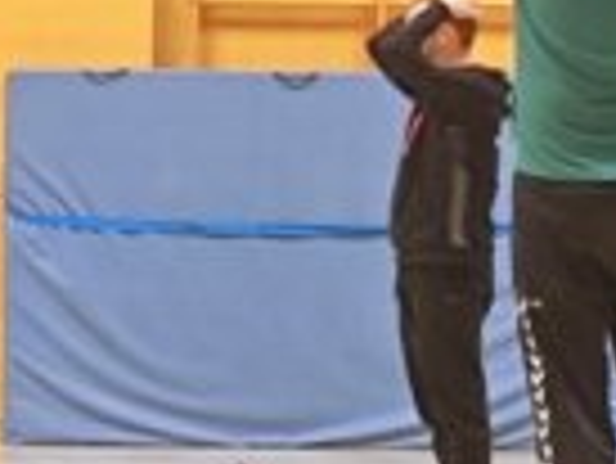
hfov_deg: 9.0
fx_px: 3901
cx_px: 486
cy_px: 342
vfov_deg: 6.8
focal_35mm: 219
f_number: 2
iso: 250
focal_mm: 7.06
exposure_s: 1/30
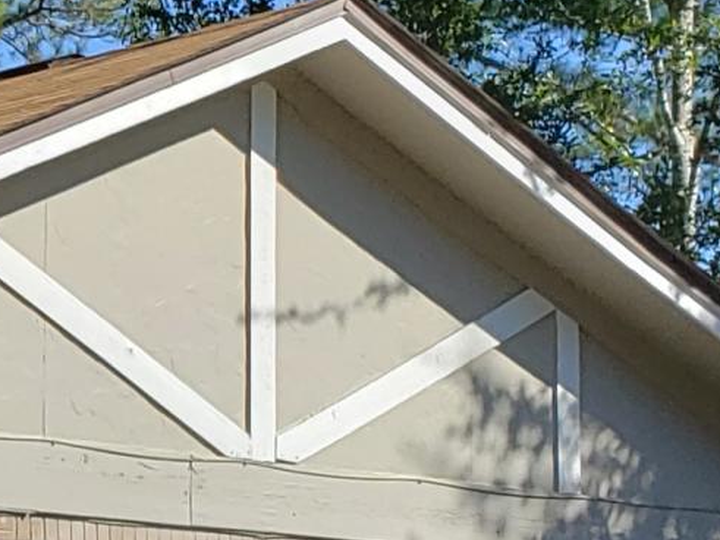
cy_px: 503
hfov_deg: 10.7
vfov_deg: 9.3
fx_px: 3306
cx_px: -965
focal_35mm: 159
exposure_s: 1/895
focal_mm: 4.3
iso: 50
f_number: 2.4
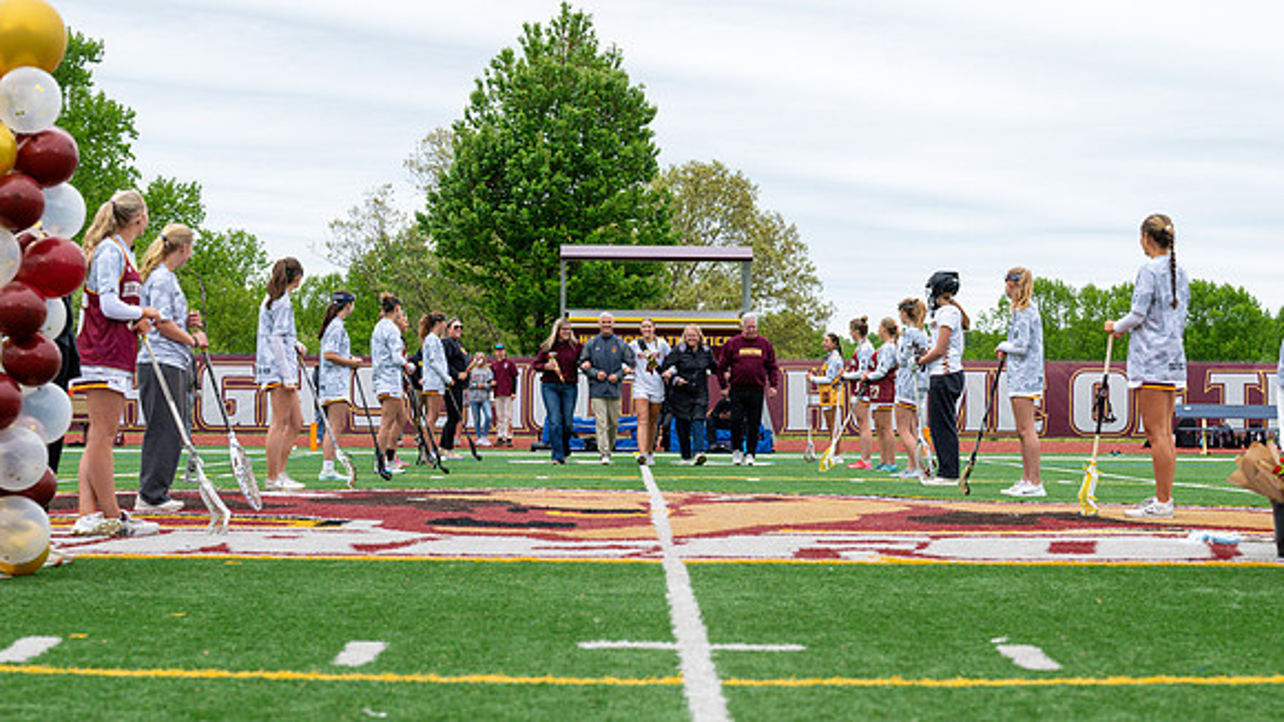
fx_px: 2766
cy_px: 405
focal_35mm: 81
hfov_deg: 26.1
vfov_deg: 14.9
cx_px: 684
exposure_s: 1/800
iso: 1400
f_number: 5
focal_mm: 70
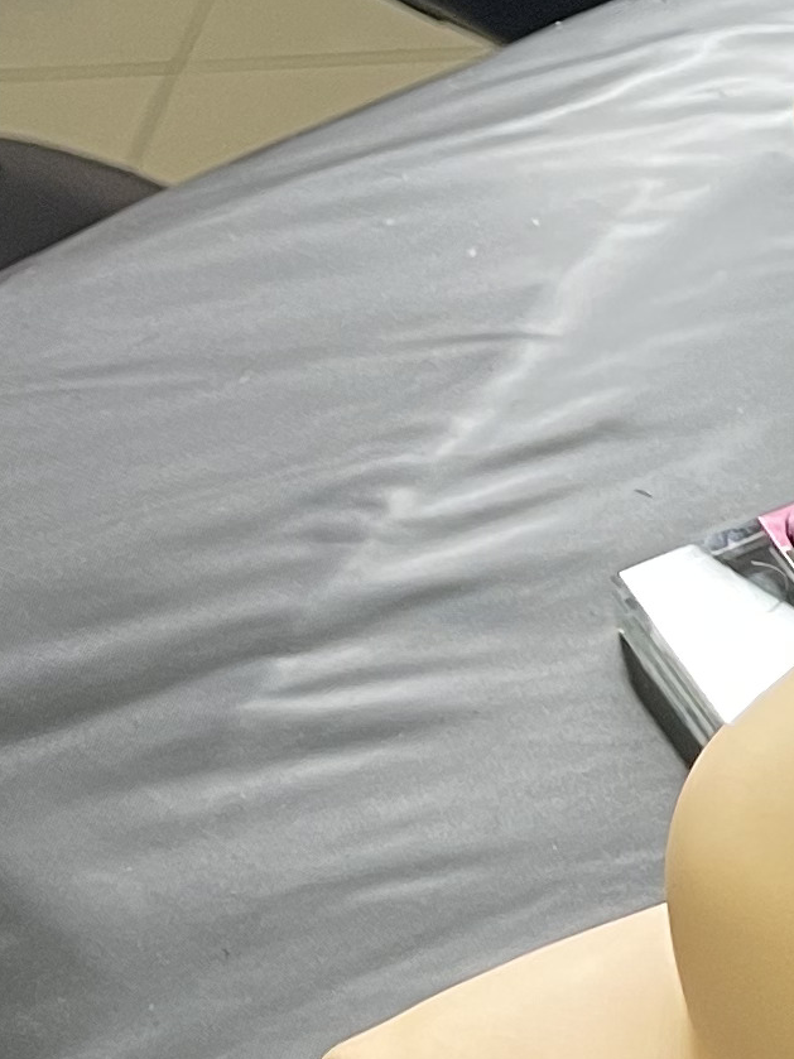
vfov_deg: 15.2
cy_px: -207
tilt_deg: -31.5
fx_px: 3824
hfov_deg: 10.3
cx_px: 1906
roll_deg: -0.8
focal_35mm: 125
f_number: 1.6
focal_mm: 4.2
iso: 160
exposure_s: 1/60
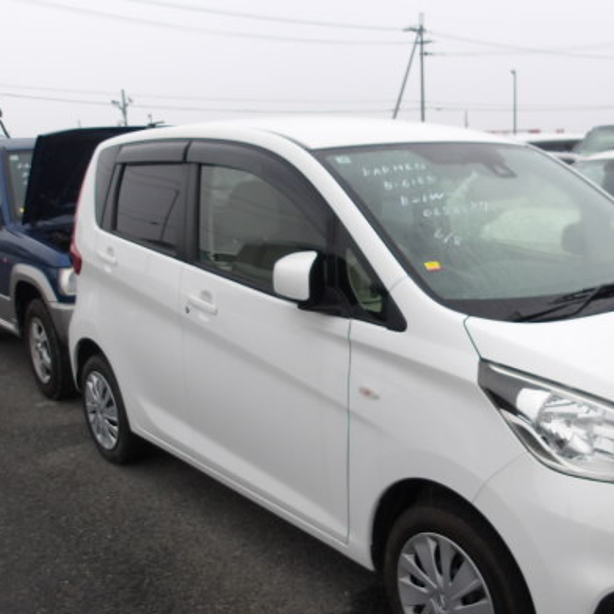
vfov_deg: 42.7
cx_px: 432
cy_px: 363
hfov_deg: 42.0
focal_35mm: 39
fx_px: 783
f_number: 3
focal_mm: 4.9
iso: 100
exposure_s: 1/315
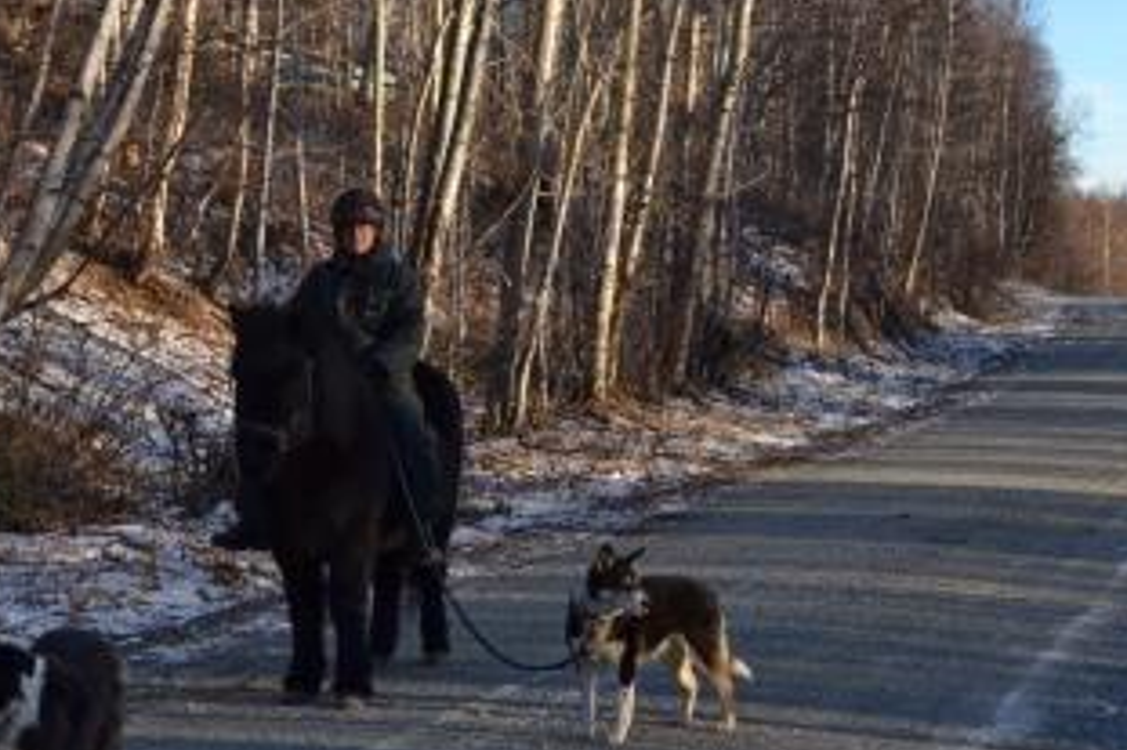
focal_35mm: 76
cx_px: 359
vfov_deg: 18.0
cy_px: 451
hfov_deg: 26.6
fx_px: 2369
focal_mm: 35
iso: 200
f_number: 11
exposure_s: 1/80
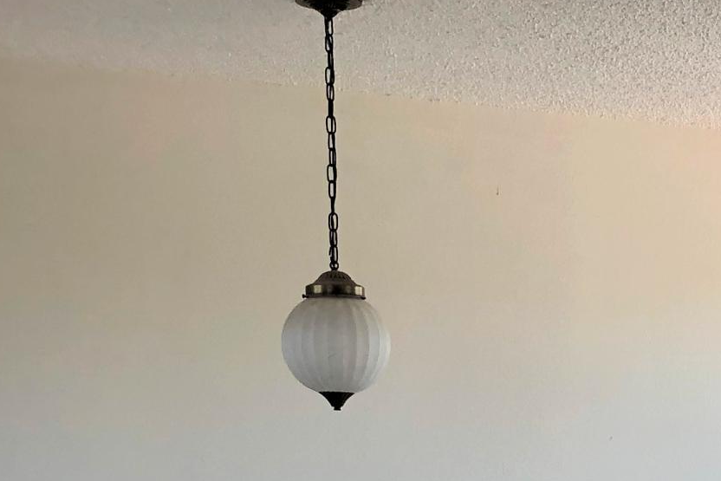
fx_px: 2103
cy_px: 660
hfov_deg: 18.4
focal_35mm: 105
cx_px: 887
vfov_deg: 12.6
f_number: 1.8
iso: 25
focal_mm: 3.99
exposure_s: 1/120
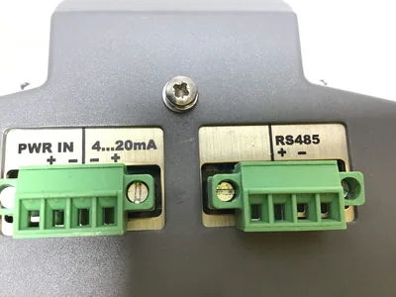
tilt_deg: -79.6
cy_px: 148
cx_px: 198
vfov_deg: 45.4
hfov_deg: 58.4
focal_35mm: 31
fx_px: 355
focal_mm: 3.3
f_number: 2.4
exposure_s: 1/30
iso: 25
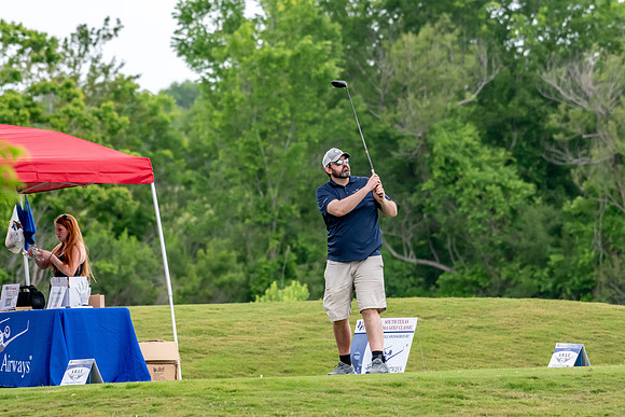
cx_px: 312
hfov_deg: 5.1
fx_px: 7033
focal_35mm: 405
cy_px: 208
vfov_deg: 3.4
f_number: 5.6
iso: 1800
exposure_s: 1/2000
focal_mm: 270
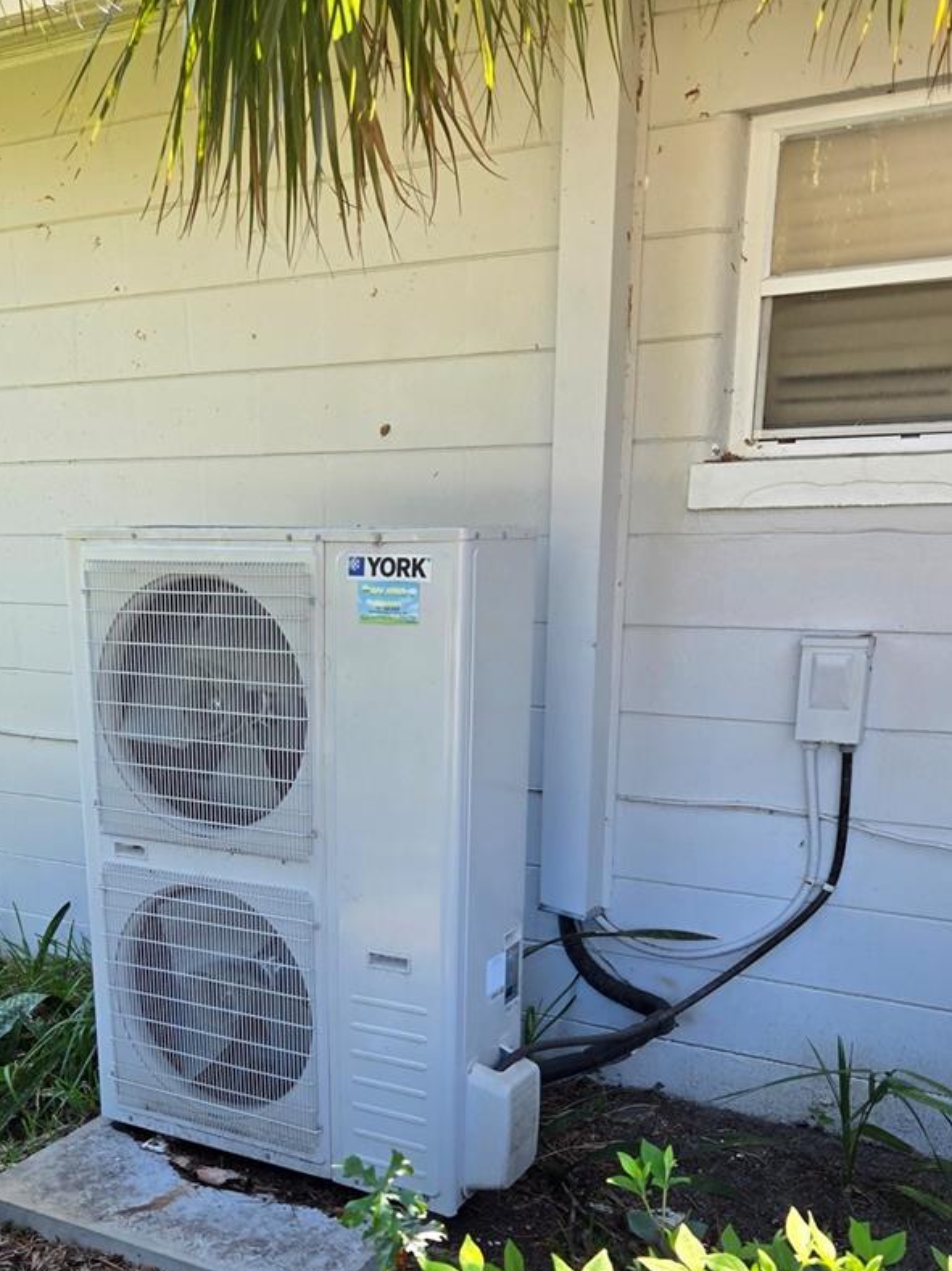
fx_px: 1284
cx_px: 391
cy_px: 907
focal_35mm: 35
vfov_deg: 51.0
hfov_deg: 40.5
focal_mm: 5.4
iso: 40
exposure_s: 1/180
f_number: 1.8
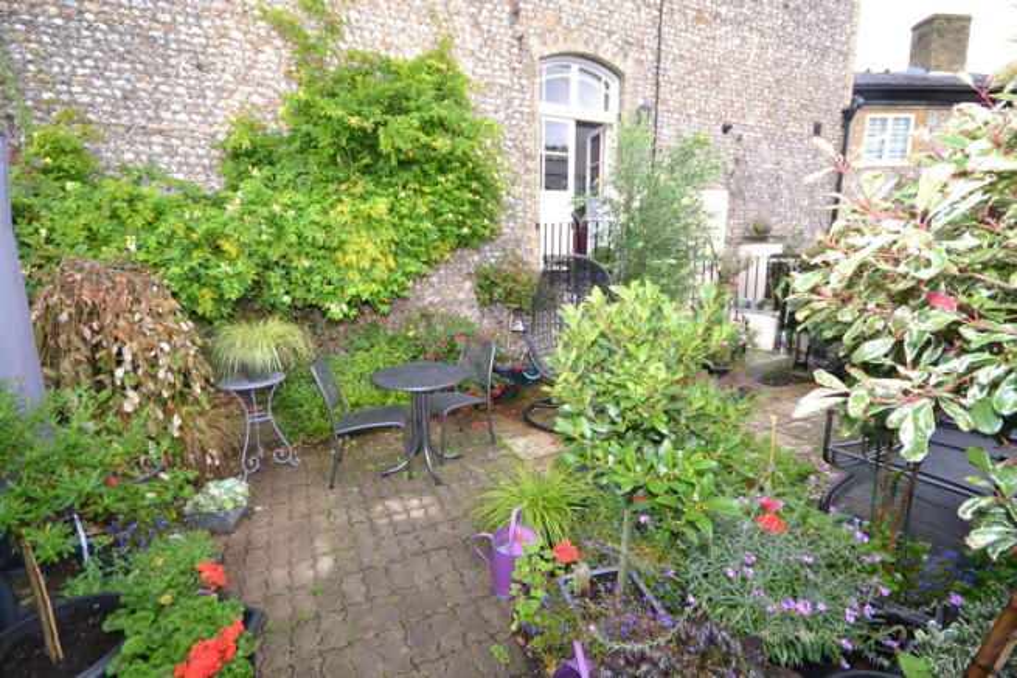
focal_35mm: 15
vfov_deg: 77.4
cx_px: 508
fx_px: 424
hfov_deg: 100.4
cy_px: 339
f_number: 5.6
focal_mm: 10
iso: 320
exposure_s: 1/125
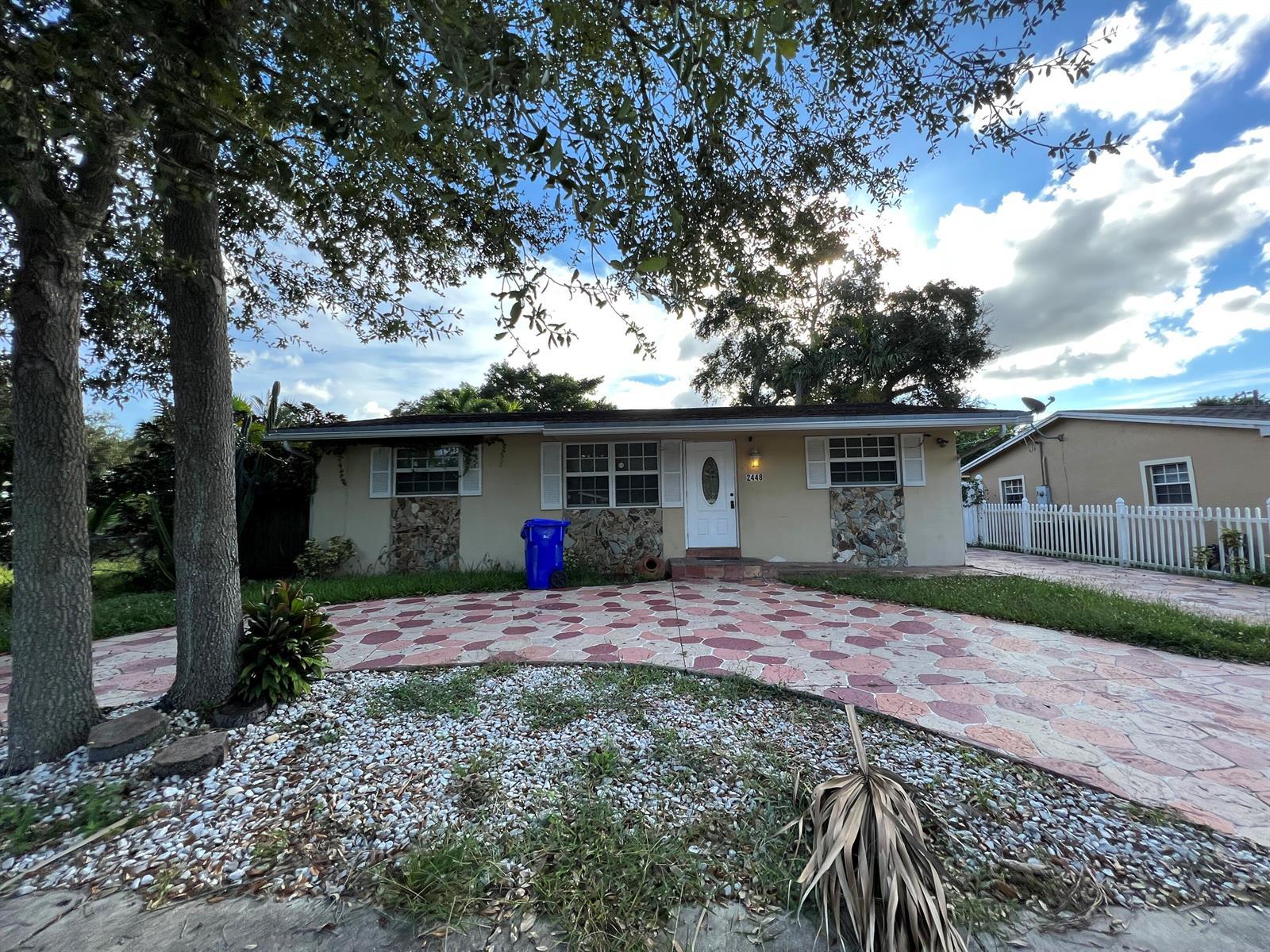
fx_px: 477
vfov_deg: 89.9
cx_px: 635
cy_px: 476
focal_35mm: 13
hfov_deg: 106.2
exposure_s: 1/501
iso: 32
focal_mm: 1.57
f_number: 1.8
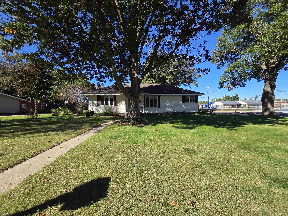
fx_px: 108
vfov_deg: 89.9
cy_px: 108
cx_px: 144
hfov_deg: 106.2
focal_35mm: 13
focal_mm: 2.2
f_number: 2.2
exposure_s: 1/1151
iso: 50
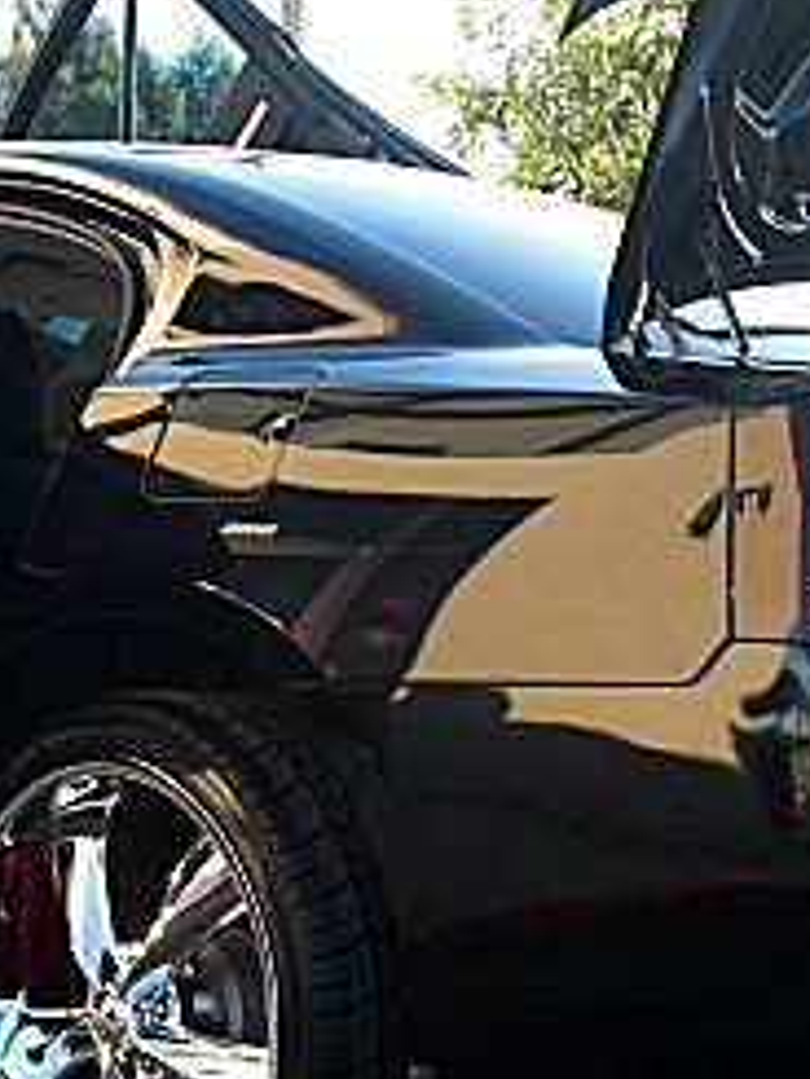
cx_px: 313
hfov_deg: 15.7
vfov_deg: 20.8
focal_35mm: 94
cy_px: 669
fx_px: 2930
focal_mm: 6.3
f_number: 2.8
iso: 50
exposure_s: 1/100
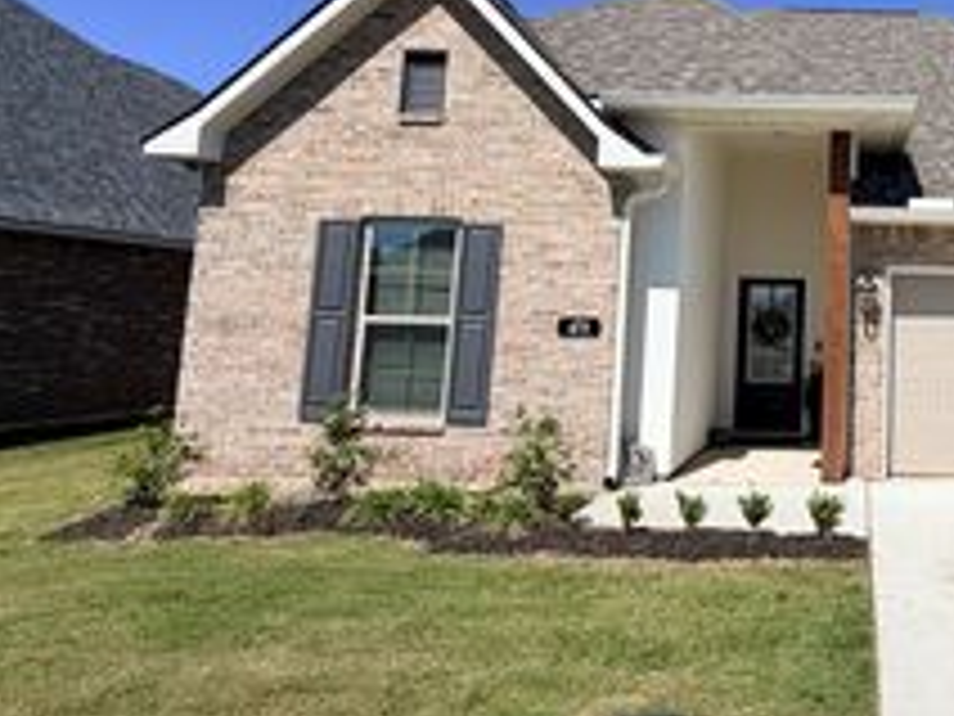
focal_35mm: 33
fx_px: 909
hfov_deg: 48.4
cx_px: 891
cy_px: 214
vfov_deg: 42.1
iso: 20
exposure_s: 1/1431
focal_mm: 2.22
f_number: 2.2
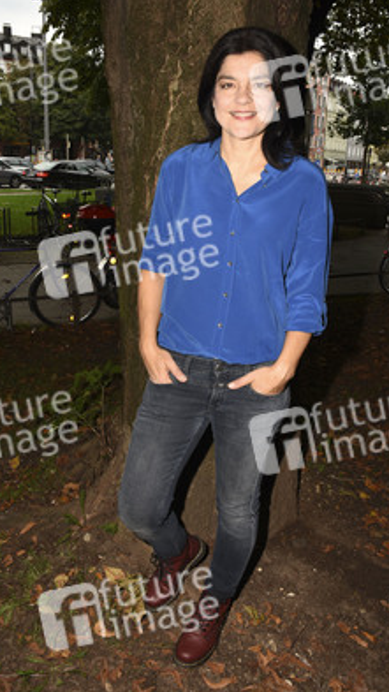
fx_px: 587
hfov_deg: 36.6
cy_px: 345
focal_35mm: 32
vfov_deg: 61.0
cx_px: 180
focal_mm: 20
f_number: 6.3
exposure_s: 1/160
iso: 160
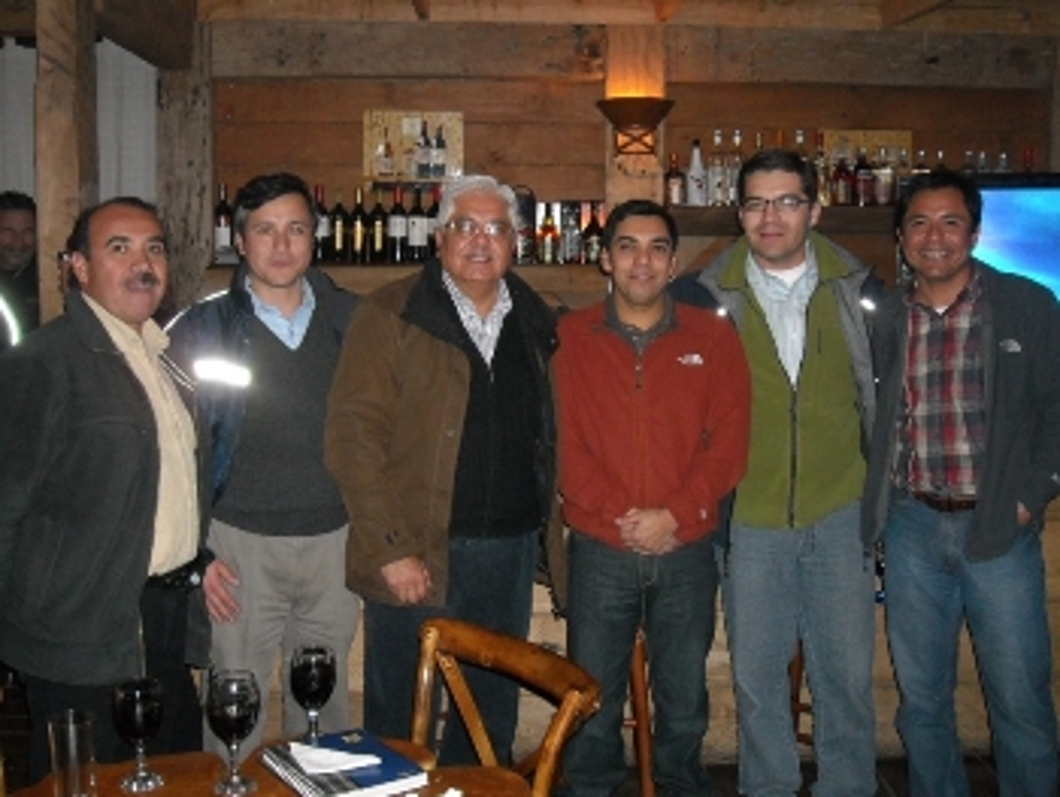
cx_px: 530
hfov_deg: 52.6
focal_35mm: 35
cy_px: 398
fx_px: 1072
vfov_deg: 40.7
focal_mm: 5.7
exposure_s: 1/60
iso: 400
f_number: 2.8
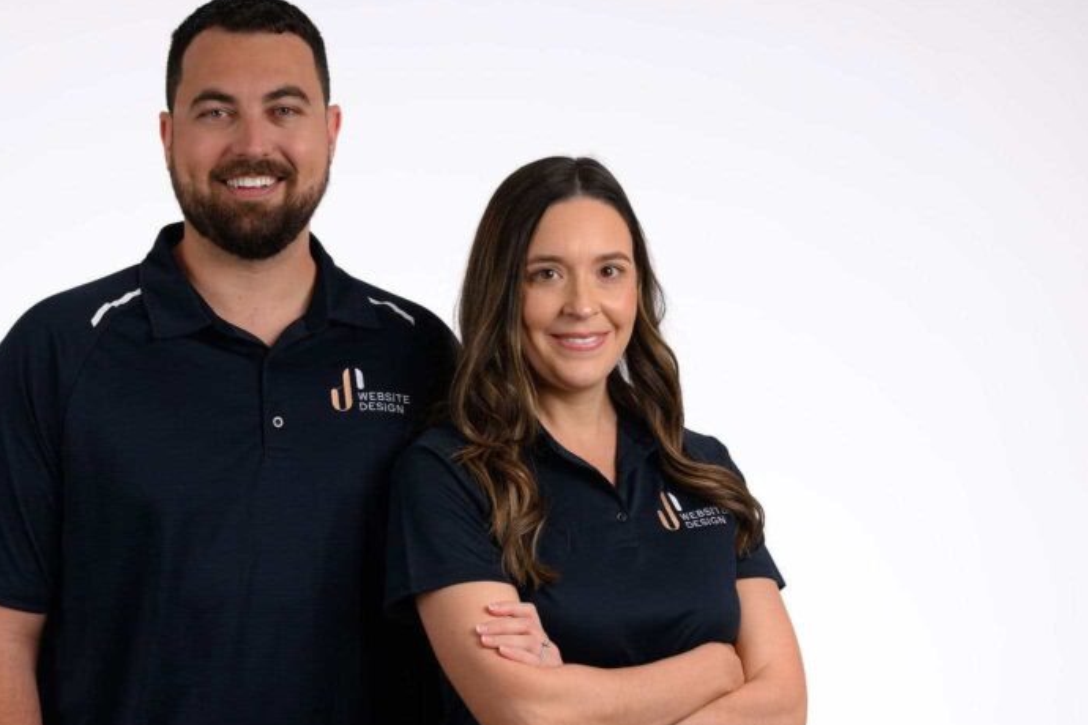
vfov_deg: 9.9
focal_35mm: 138
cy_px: 455
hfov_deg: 14.8
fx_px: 4170
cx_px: 337
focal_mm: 93
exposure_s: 1/160
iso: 160
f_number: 4.5
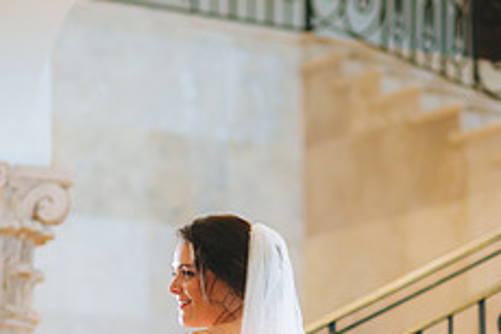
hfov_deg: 12.4
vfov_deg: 8.2
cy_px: 399
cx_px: 180
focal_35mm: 166
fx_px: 2308
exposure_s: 1/125
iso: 1250
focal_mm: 85
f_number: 2
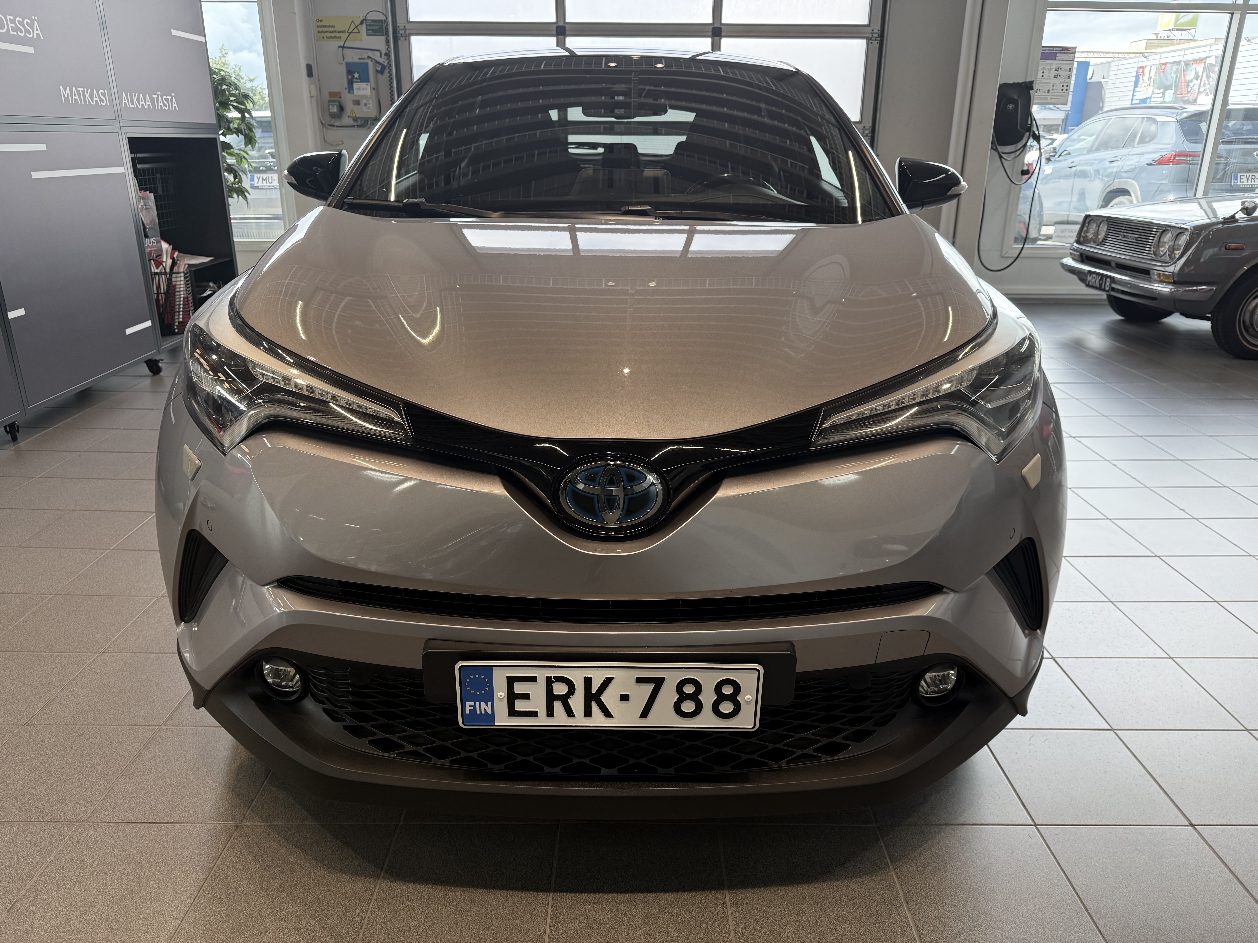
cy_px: 472
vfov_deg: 56.8
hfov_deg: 71.6
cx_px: 629
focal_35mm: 24
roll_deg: -0.2
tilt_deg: -19.7
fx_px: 872
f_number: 1.78
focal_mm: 6.76
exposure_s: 1/240
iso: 125
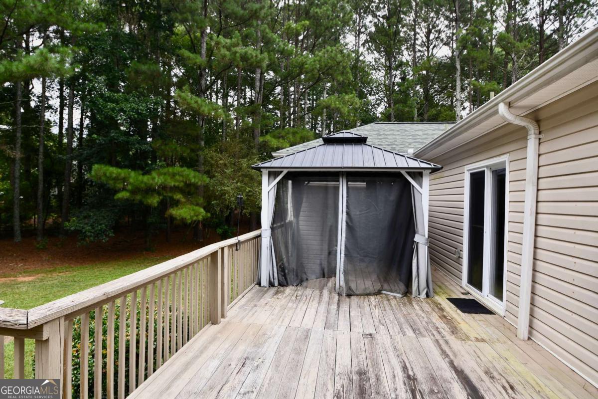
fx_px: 316
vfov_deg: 64.6
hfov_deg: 86.9
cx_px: 299
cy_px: 200
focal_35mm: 19
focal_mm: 13
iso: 220
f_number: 5.6
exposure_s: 1/250
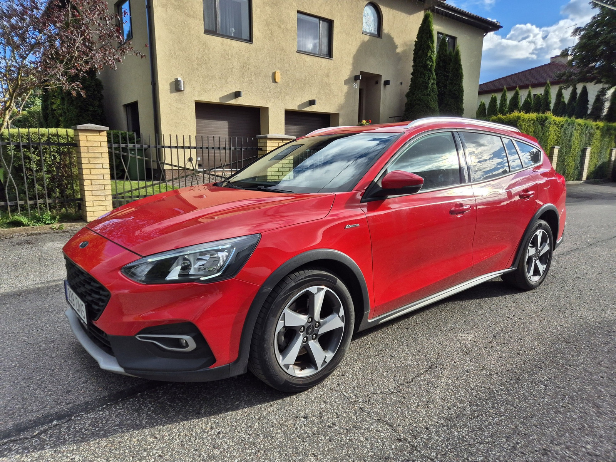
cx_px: 308
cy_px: 231
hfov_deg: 73.9
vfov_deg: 58.9
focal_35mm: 23
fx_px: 409
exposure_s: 1/964
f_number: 1.8
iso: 25
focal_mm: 5.4
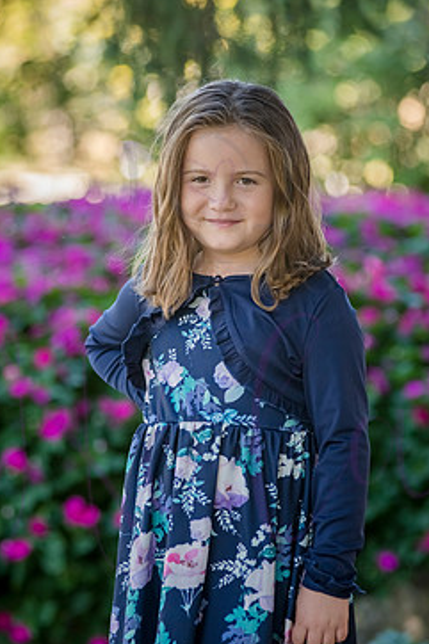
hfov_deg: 8.2
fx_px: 3006
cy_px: 340
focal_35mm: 168
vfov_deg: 12.2
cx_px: 215
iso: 800
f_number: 4
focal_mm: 135
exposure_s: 1/640
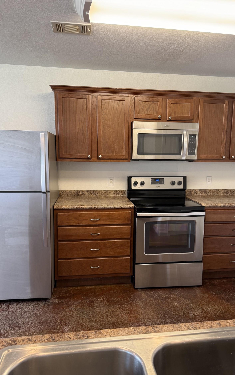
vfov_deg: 70.4
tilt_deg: -7.8
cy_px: 191
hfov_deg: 47.6
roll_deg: -1.2
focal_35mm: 26
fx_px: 266
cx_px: 125
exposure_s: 1/60
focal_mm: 6.76
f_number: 1.78
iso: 125
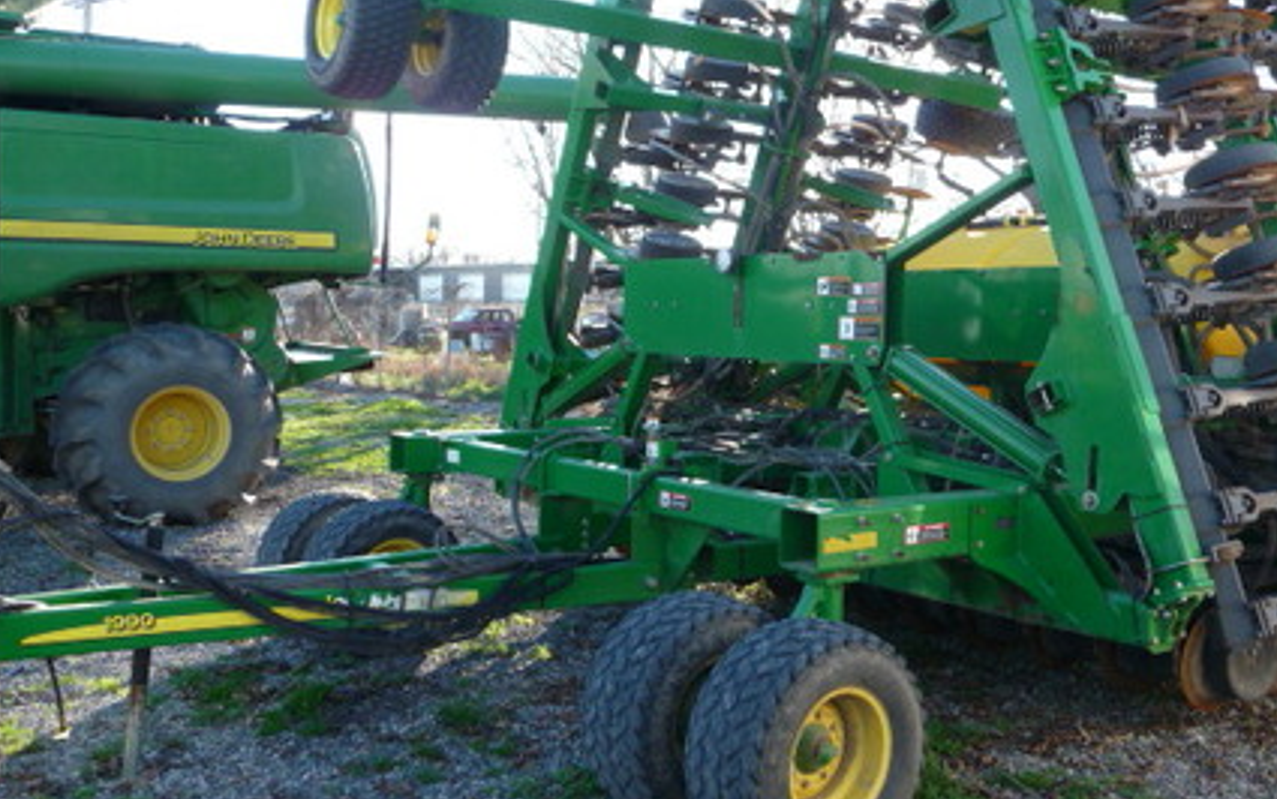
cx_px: 805
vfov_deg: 33.5
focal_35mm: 38
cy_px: 309
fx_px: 1323
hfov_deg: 51.0
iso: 100
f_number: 3.3
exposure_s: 1/125
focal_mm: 4.7
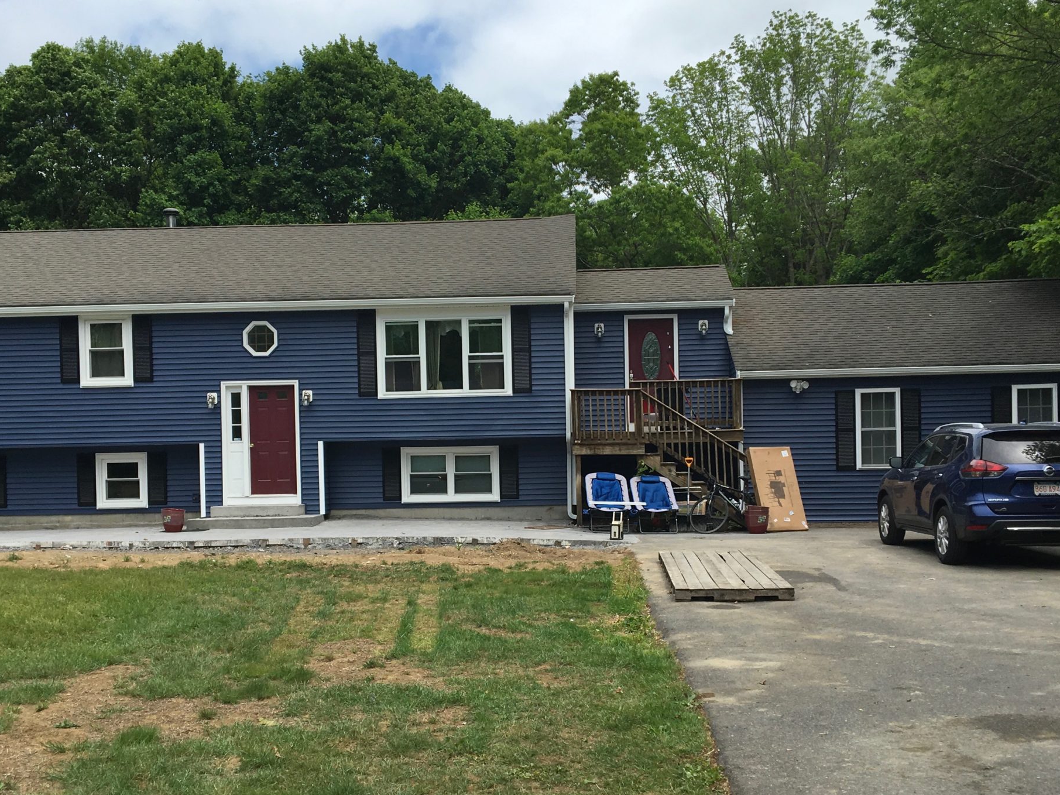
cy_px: 478
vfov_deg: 35.0
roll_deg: +3.0
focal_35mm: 41
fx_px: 1255
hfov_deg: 45.8
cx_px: 513
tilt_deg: +0.1
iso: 25
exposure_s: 1/1425
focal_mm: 4.15
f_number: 2.2
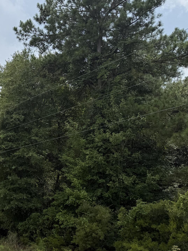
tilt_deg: +6.2
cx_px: -58
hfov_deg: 25.1
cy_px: 160
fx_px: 362
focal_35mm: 50
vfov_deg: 37.9
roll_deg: -2.6
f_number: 1.78
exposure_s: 1/3279
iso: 80
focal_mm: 6.76
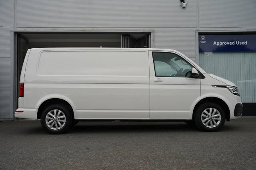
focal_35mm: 41
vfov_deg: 32.3
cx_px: 128
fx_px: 294
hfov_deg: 47.0
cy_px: 85
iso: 100
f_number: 4.5
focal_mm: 41.4
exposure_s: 1/320
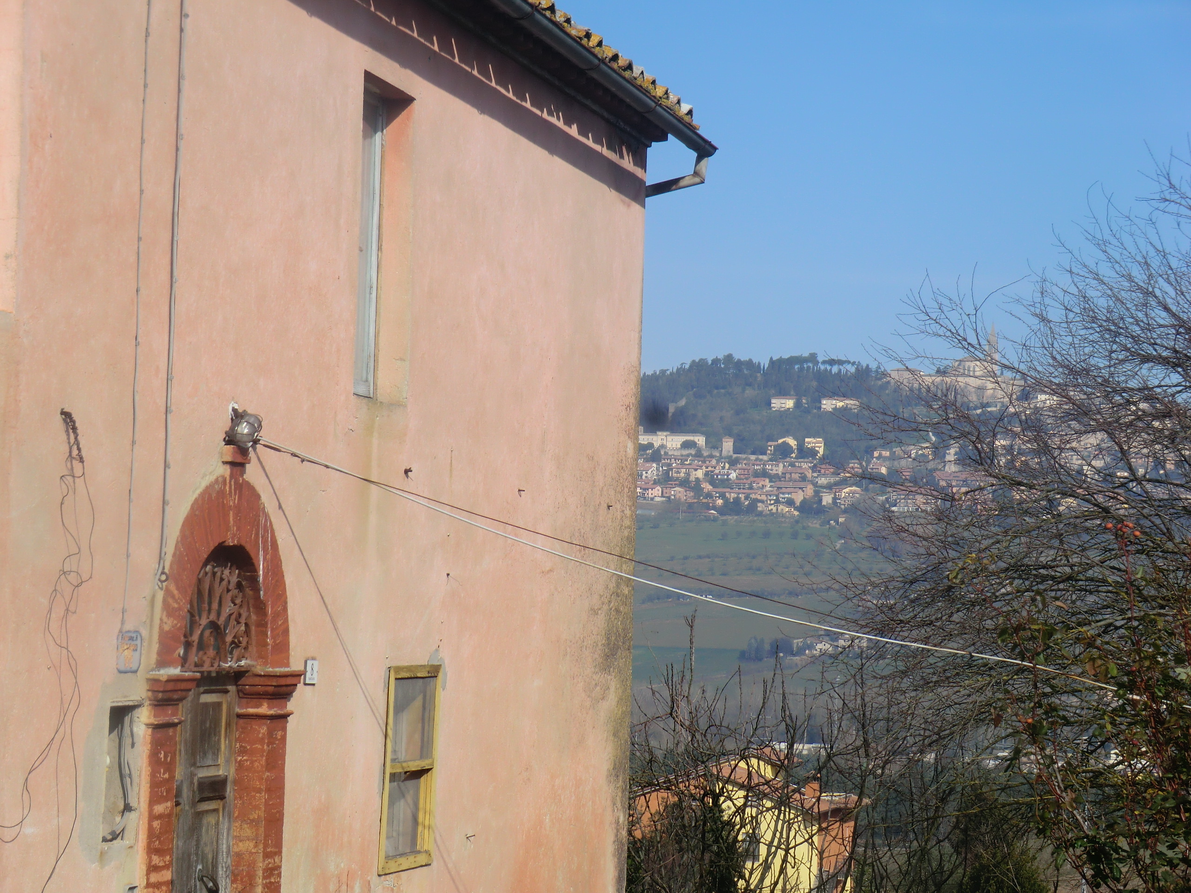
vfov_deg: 16.6
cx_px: 596
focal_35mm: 89
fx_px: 3062
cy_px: 446
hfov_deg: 22.0
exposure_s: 1/500
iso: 64
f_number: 4.8
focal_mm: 16
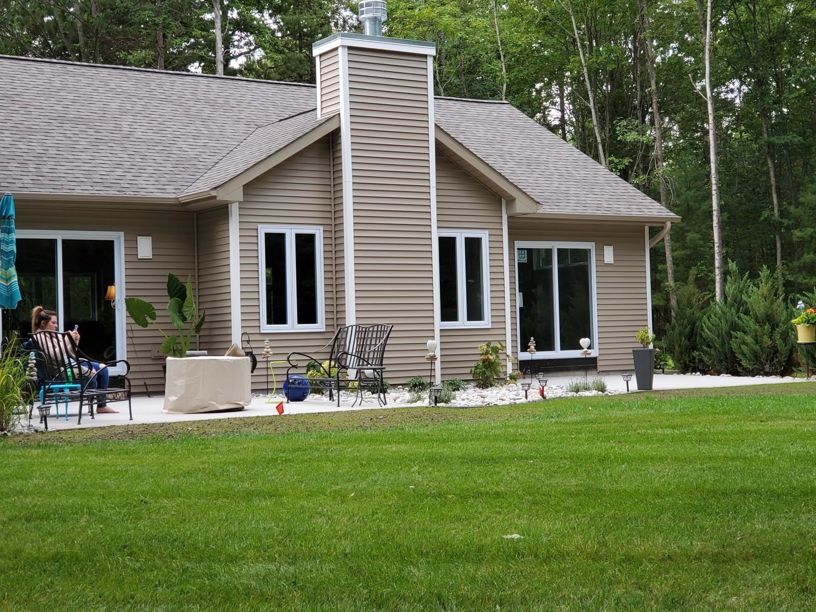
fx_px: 1226
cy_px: 306
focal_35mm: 52
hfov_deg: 36.8
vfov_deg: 28.0
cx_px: 408
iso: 64
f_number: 2.4
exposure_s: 1/60
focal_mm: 6
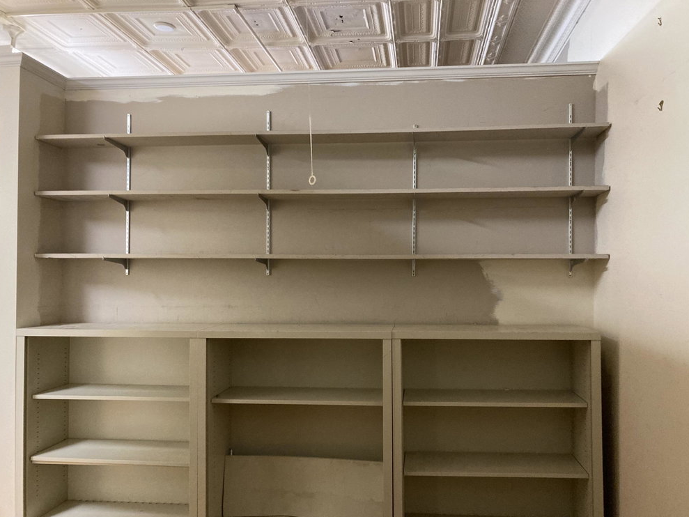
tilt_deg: +1.8
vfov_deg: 48.2
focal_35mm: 29
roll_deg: -0.1
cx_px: 352
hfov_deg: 61.6
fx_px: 577
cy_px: 265
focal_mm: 3.99
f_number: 1.8
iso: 400
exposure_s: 1/39
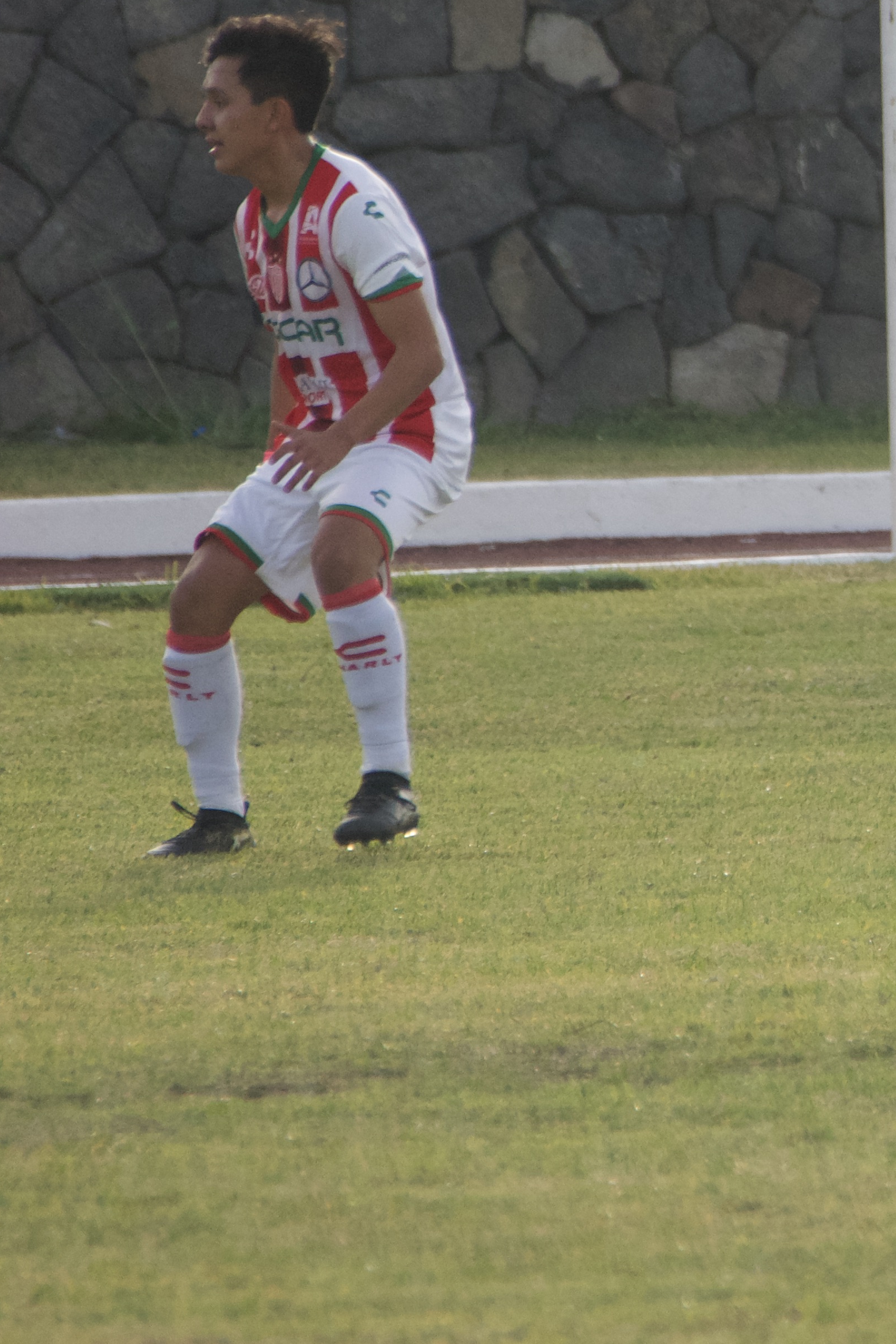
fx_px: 41735
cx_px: 1110
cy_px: 363
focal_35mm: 1118
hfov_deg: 1.2
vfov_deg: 1.8
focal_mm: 300
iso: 400
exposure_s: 1/1000
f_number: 5.6
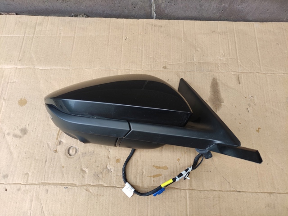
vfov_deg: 54.9
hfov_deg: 69.4
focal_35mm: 25
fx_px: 208
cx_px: 144
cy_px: 108
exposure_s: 1/120
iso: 98
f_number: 1.89
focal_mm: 5.43
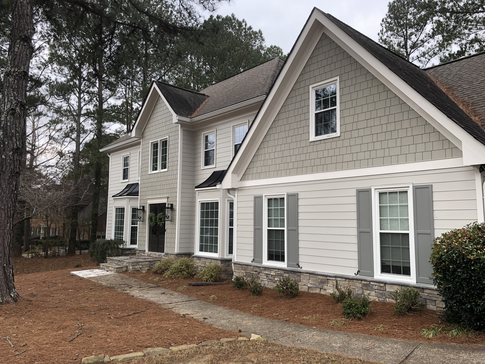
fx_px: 392
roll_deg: -0.1
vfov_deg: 49.7
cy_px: 182
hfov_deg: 63.4
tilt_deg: +7.1
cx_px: 242
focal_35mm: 28
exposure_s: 1/235
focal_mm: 4
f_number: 1.8
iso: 20
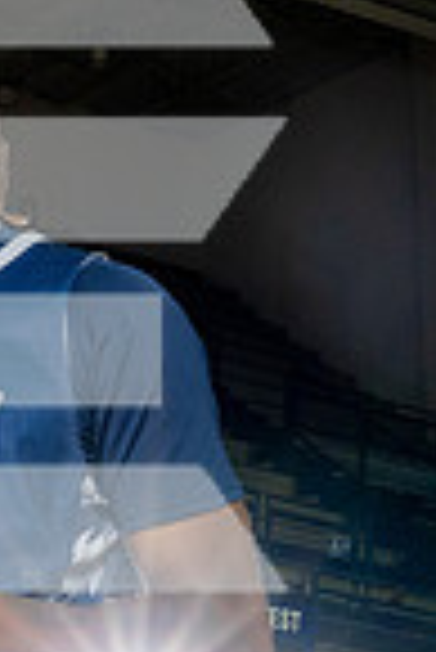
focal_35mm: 80
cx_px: -859
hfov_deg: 11.1
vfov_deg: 25.3
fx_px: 1450
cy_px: 357
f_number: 7.1
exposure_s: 1/250
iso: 640
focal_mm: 20
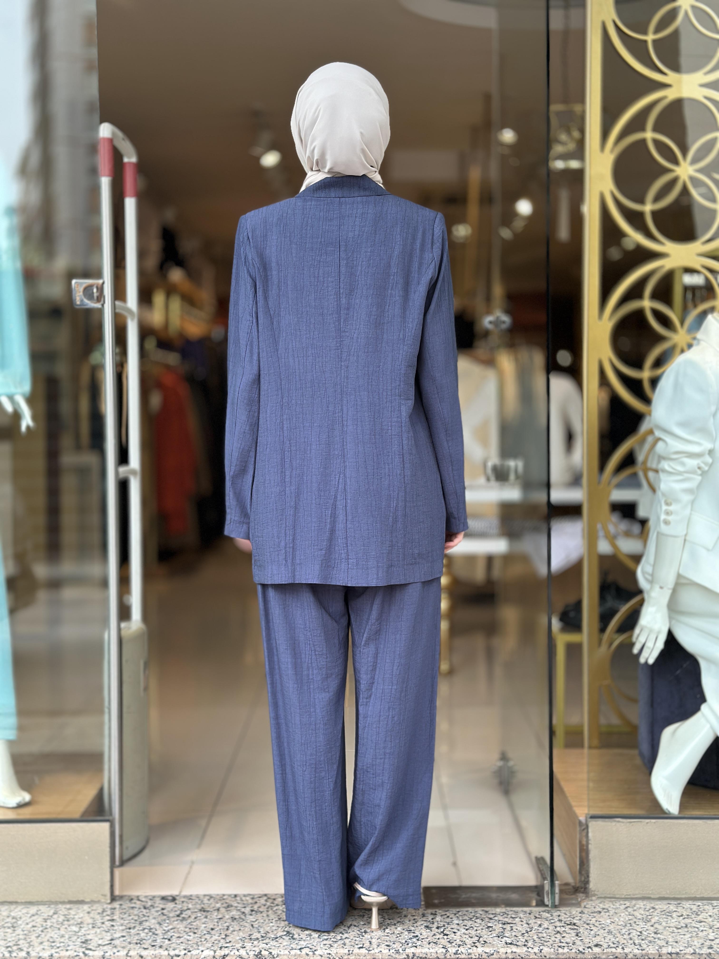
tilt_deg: -2.4
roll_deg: +0.0
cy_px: 480
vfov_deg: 39.7
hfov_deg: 30.3
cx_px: 360
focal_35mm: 48
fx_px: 1329
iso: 80
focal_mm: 6.86
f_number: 1.78
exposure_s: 1/231
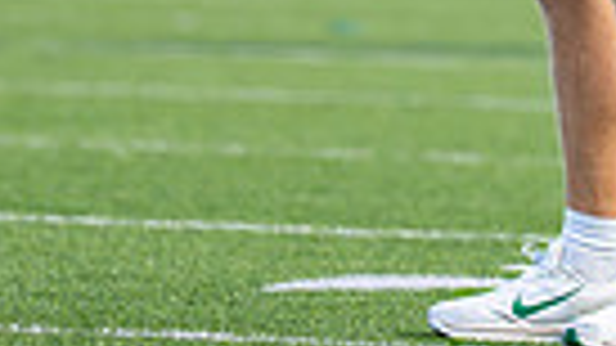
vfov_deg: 1.3
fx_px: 15351
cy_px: -510
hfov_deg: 2.3
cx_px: 496
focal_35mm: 940
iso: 500
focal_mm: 154
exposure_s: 1/1600
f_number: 2.8
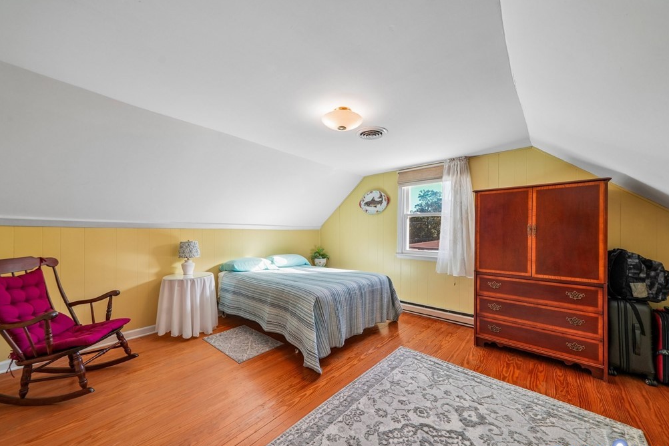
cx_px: 330
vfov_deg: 85.4
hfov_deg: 108.3
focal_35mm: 13
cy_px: 234
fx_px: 242
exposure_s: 1/20
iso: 200
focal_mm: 12
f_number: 8
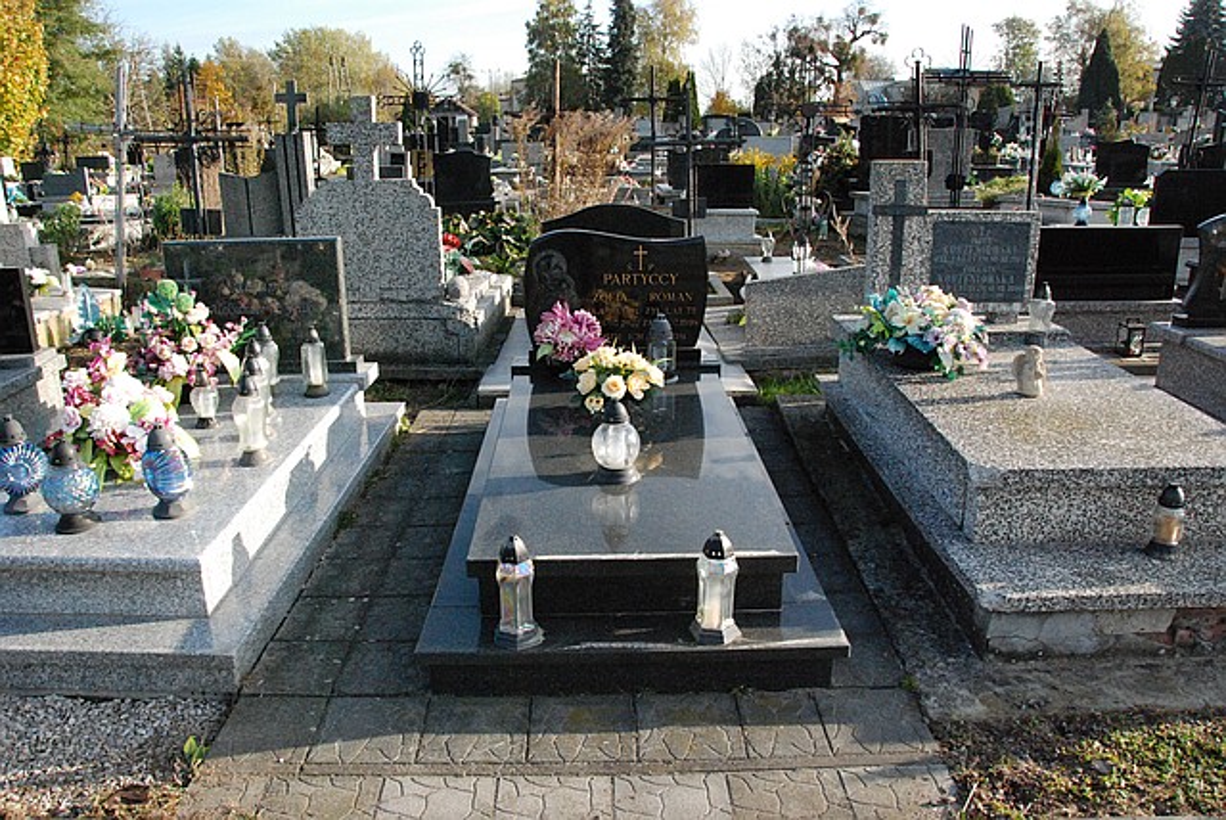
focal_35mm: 27
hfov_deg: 67.3
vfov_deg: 48.0
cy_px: 410
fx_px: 920
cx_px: 613
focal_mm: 18
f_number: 11
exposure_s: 1/500
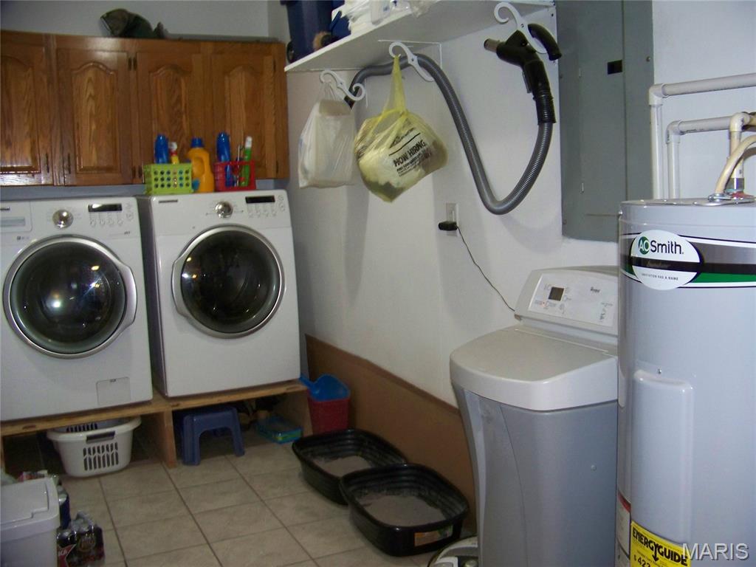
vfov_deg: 39.7
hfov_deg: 51.4
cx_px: 378
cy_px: 284
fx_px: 786
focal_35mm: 36
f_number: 2.8
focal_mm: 5.85
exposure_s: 1/30
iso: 200
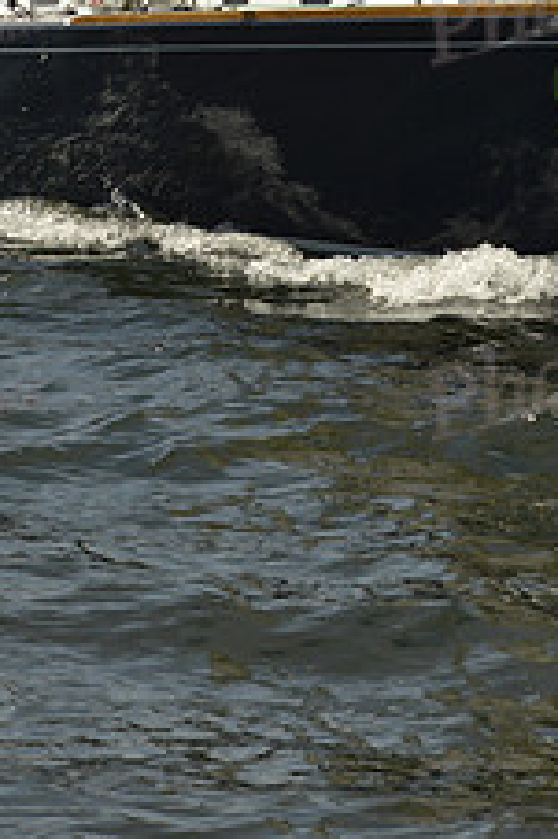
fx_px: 4168
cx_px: 235
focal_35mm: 179
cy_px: -170
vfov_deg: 11.3
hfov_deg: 7.7
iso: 280
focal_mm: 70
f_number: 9
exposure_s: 1/1600
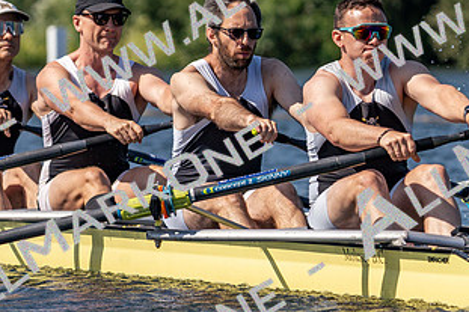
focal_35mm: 530
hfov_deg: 3.9
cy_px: 117
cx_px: 228
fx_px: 6901
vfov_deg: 2.6
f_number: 5.6
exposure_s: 1/2000
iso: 200
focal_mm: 284
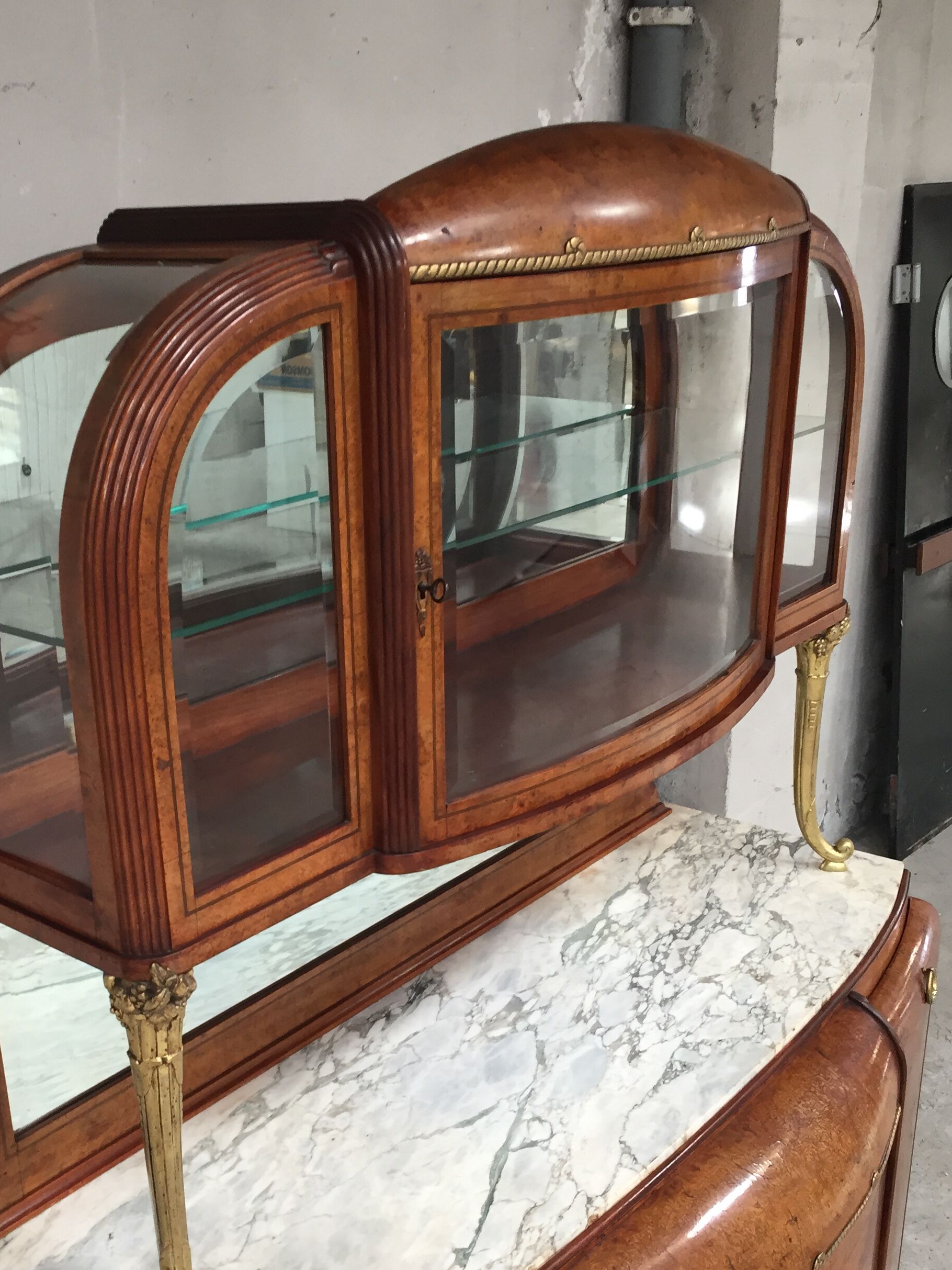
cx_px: 325
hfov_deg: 36.5
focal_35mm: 39
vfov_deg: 47.4
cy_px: 791
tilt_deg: -22.6
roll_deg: +2.7
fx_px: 1430
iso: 80
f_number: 2.2
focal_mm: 4.15
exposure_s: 1/33
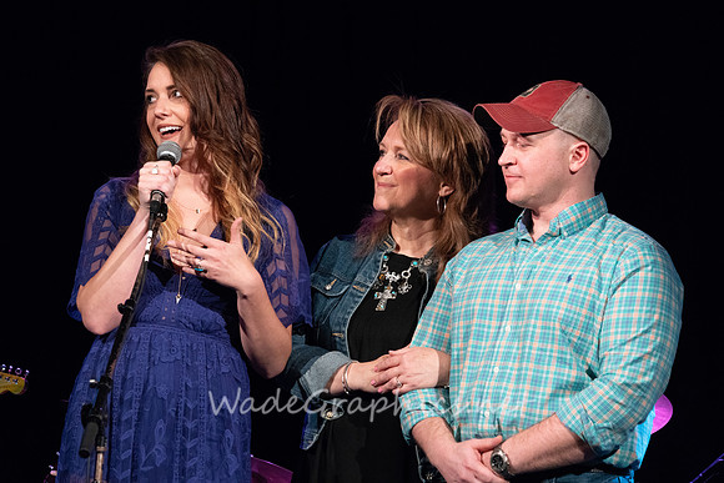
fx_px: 3279
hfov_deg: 12.6
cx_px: 362
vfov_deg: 8.4
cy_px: 242
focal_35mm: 163
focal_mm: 163
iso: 6400
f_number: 7.1
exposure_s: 1/125
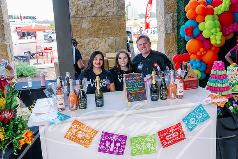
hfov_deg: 50.7
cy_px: 80
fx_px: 251
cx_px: 119
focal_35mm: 38
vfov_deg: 35.1
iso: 1250
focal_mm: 38
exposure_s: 1/640
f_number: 4.5
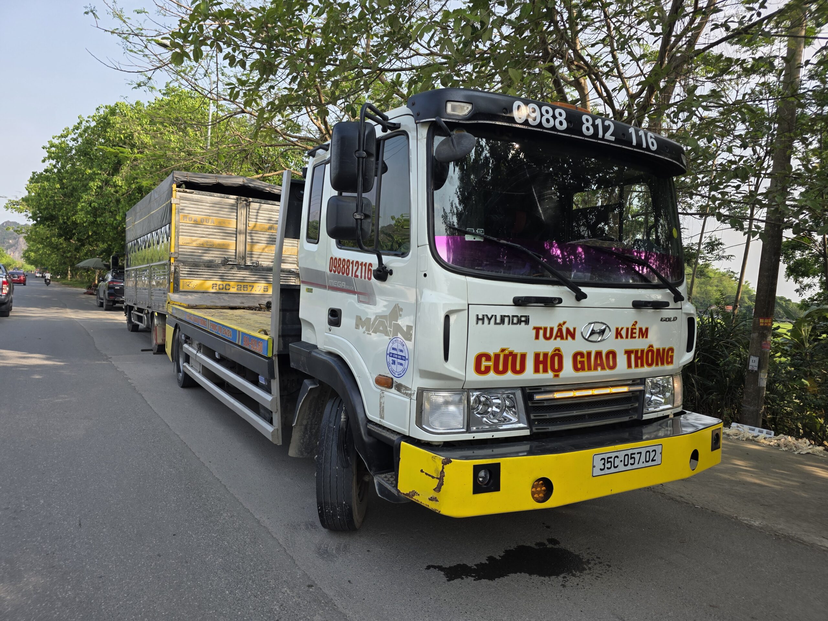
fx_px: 550
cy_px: 310
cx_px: 414
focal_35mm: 23
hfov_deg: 73.9
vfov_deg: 58.9
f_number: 1.7
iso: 80
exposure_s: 1/1809
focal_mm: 6.3
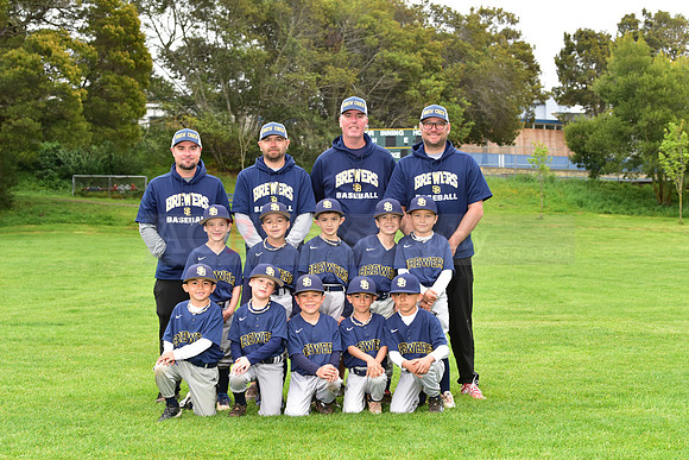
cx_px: 344
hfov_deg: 28.8
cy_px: 230
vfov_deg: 19.5
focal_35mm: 70
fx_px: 1340
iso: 400
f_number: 7.1
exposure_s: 1/160
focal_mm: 70
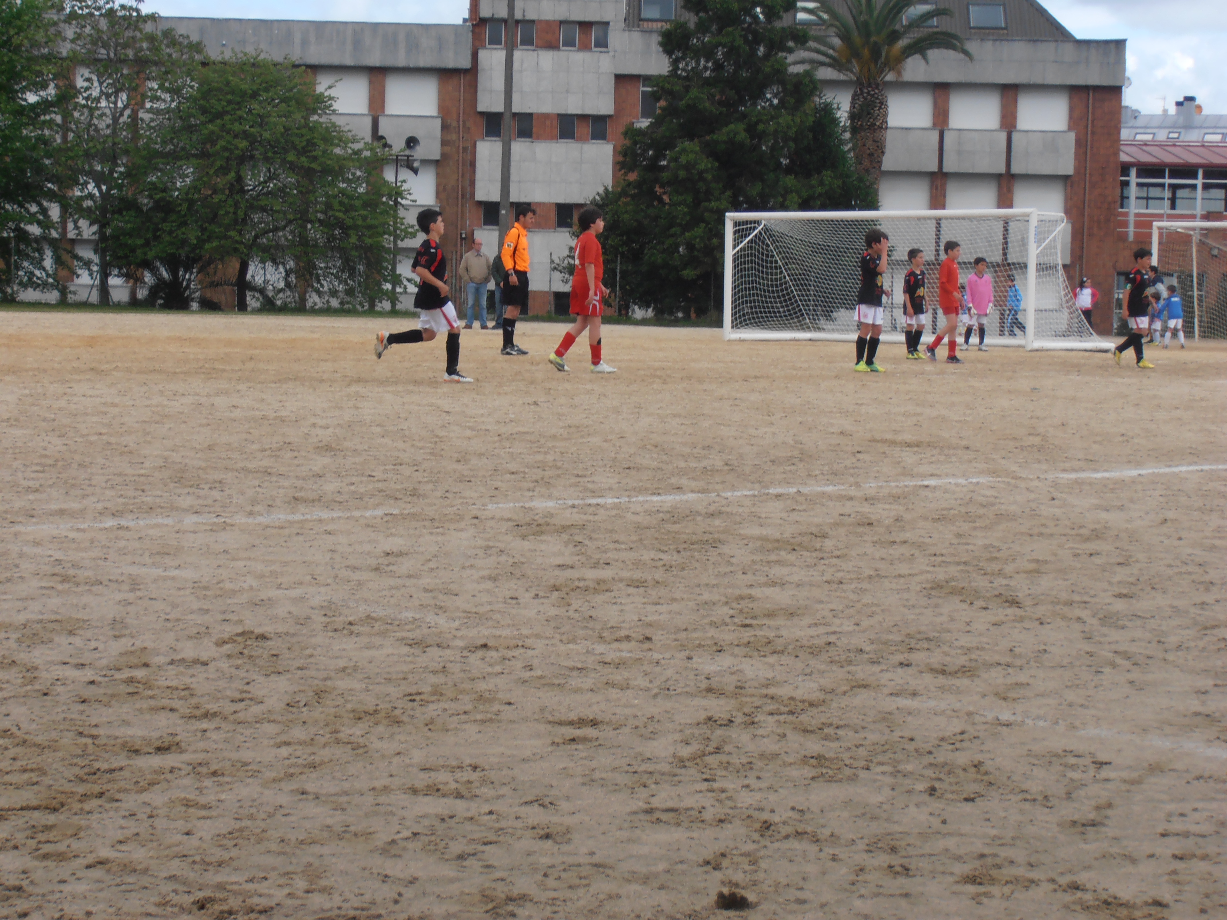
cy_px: 460
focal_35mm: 88
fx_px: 3119
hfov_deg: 22.3
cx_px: 614
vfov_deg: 16.8
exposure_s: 1/400
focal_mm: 15.51
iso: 80
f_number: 5.1
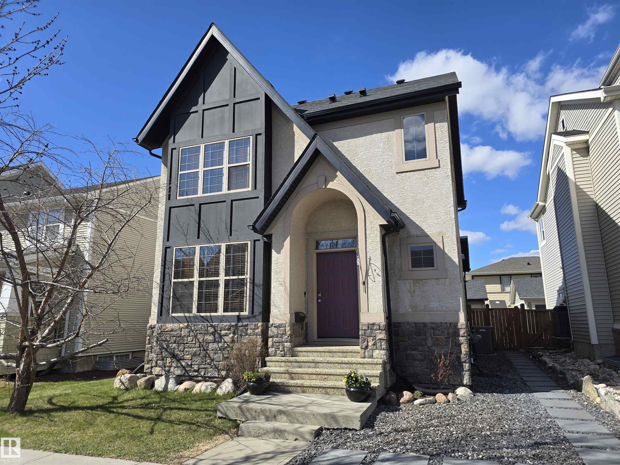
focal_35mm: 23
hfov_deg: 73.9
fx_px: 412
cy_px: 232
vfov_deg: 58.9
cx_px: 310
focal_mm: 6.3
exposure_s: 1/643
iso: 12
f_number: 1.7
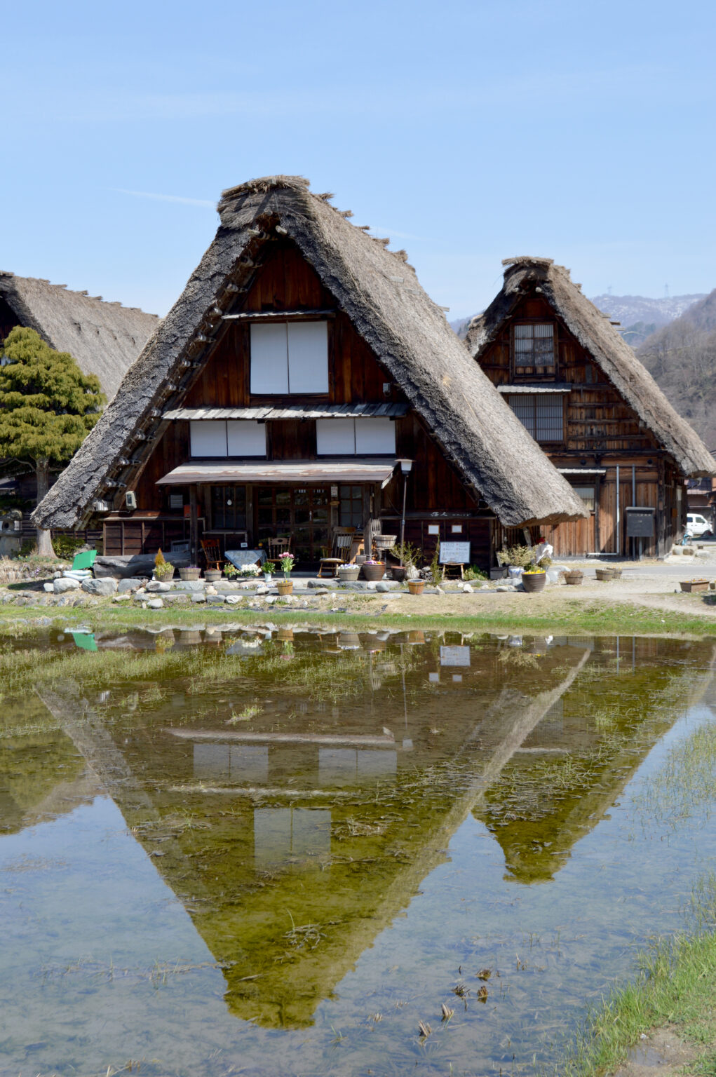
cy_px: 538
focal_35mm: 51
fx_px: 1524
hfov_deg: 26.4
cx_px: 358
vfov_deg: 38.9
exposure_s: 1/200
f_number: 7.1
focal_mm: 34
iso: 100
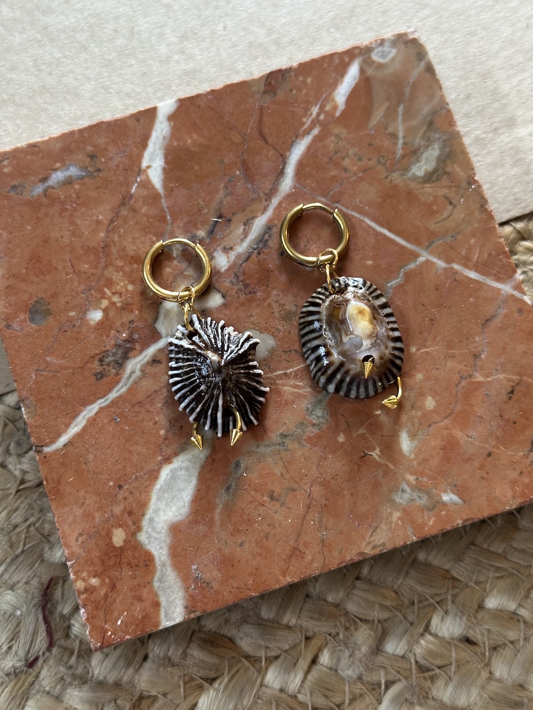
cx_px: 266
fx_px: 985
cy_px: 355
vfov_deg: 39.7
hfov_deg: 30.3
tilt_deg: -76.3
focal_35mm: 48
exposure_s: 1/40
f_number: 1.78
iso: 320
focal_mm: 6.86
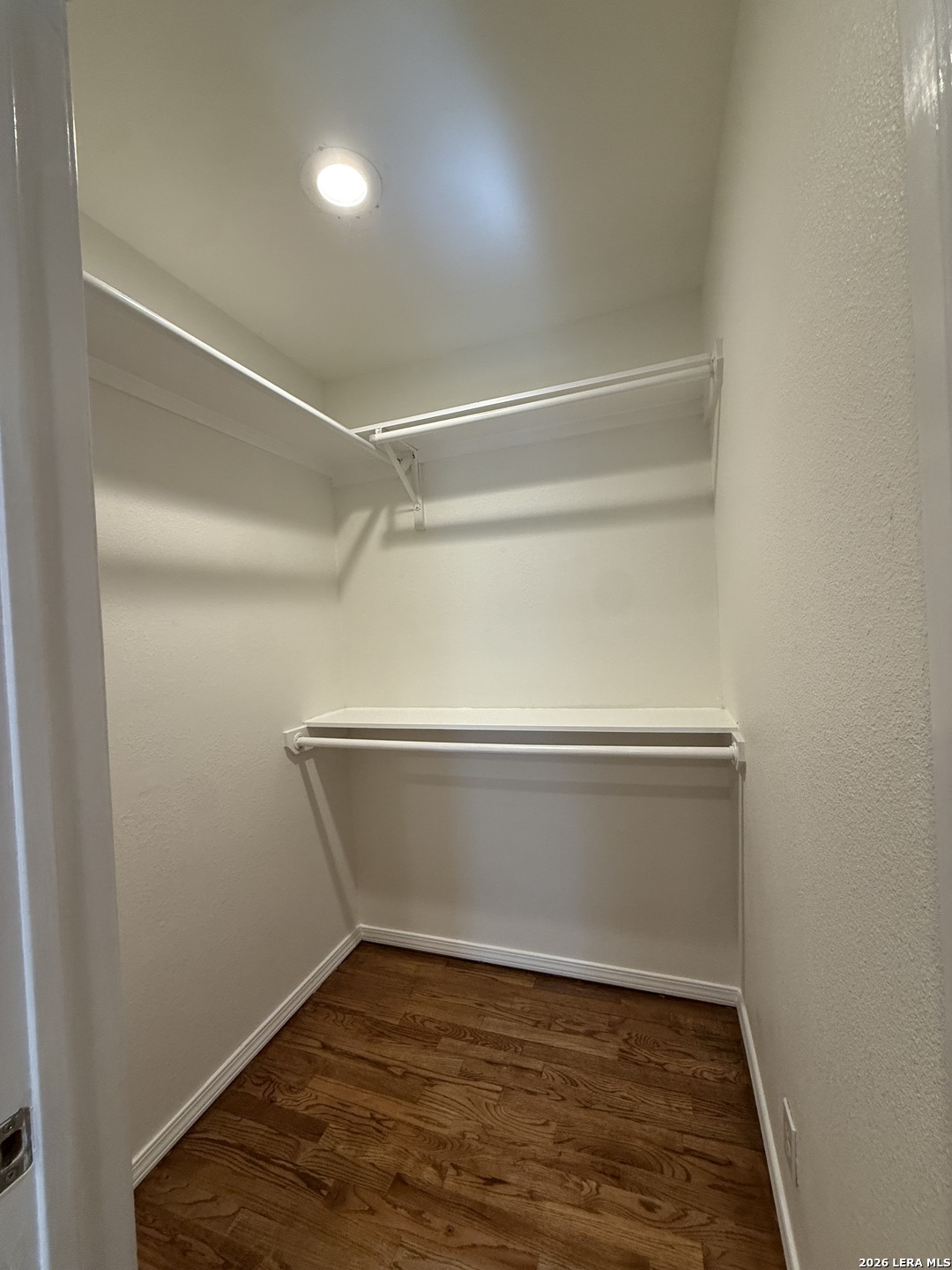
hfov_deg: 85.7
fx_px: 513
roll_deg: +3.3
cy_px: 635
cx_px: 476
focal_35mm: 14
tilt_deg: -1.1
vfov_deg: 102.1
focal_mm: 2.22
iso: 250
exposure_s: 1/120
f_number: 2.2
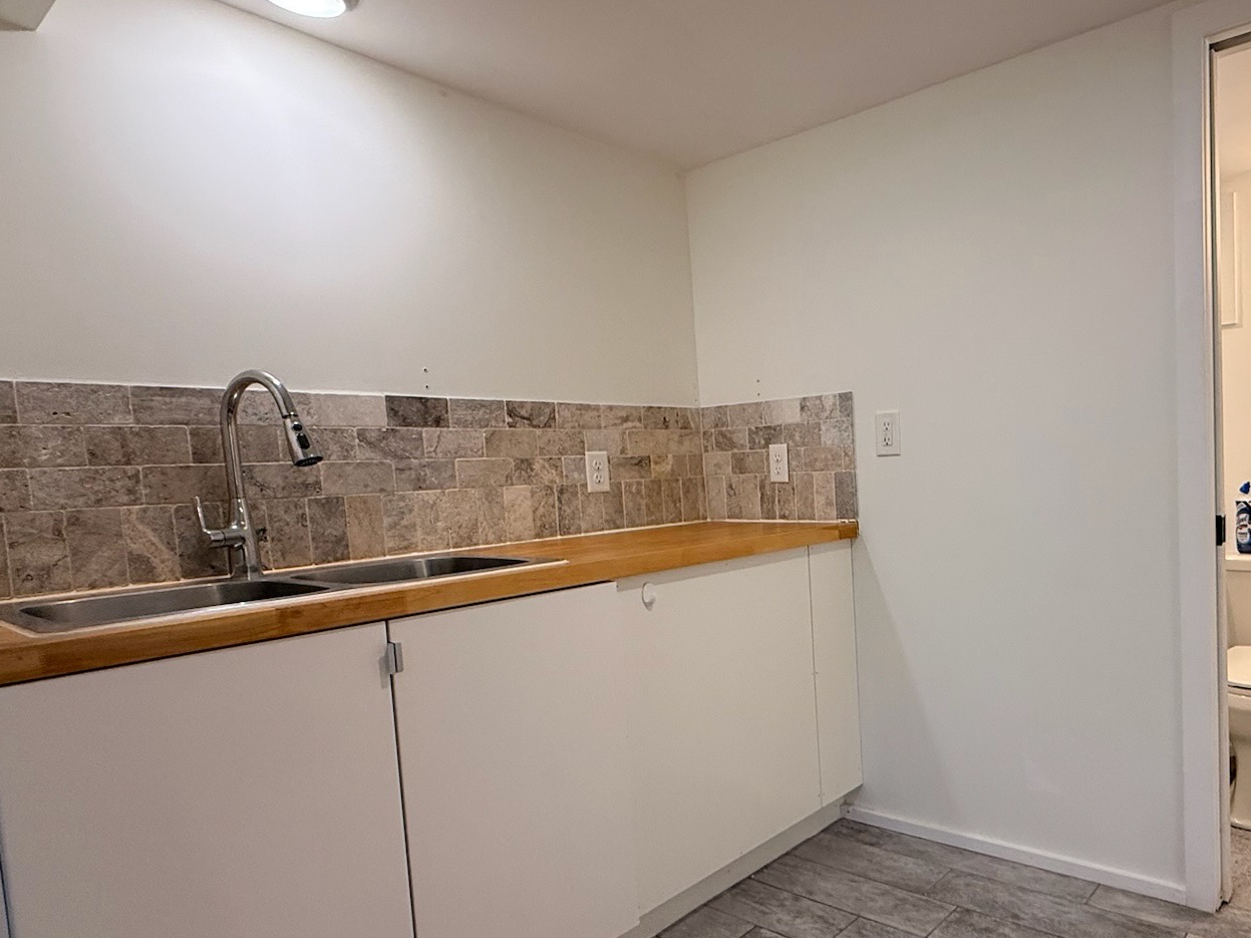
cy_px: 528
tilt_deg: -4.3
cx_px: 885
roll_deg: +1.4
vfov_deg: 58.7
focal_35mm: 23
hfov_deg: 70.6
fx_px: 831
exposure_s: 1/120
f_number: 2.2
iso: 250
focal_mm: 2.22
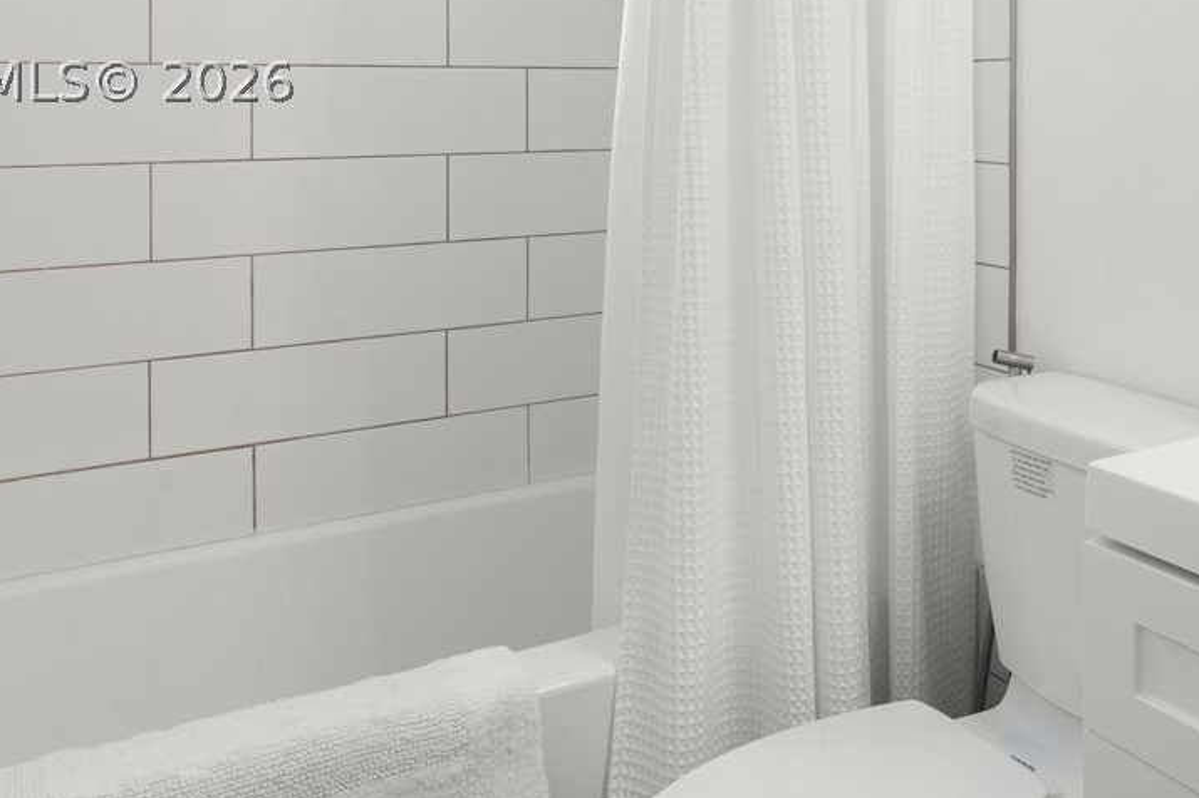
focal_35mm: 38
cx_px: 952
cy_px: 78
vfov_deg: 33.2
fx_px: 1265
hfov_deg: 48.0
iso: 500
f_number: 11
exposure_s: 1/40
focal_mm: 16
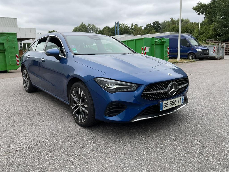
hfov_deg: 61.7
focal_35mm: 29
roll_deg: -0.1
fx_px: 192
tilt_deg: -10.2
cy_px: 86
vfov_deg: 48.2
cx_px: 114
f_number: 1.8
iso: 16
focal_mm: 3
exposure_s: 1/397
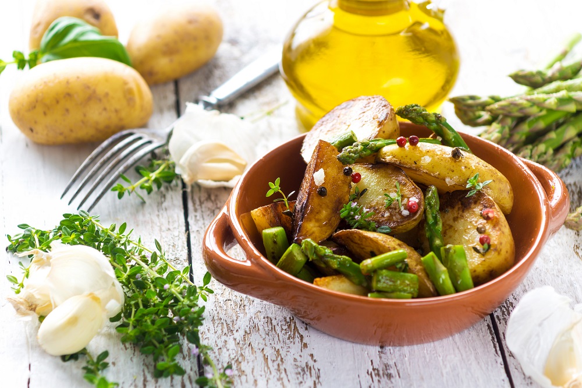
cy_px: 194
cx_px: 291
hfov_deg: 17.1
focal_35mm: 120
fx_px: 1939
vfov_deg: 11.4
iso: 100
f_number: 4.5
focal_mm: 80
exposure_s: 1/25
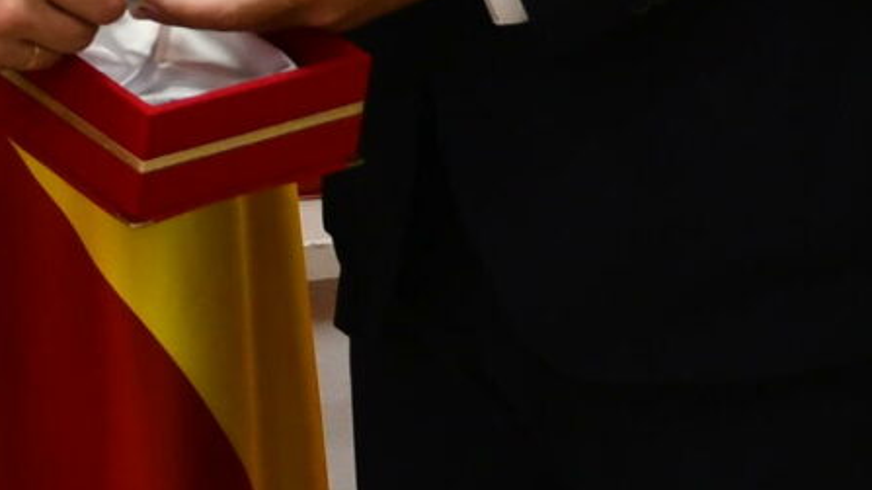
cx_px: 726
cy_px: -792
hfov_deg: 9.9
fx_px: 4992
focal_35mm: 216
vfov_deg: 5.4
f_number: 3.8
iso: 800
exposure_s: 1/160
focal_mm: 24
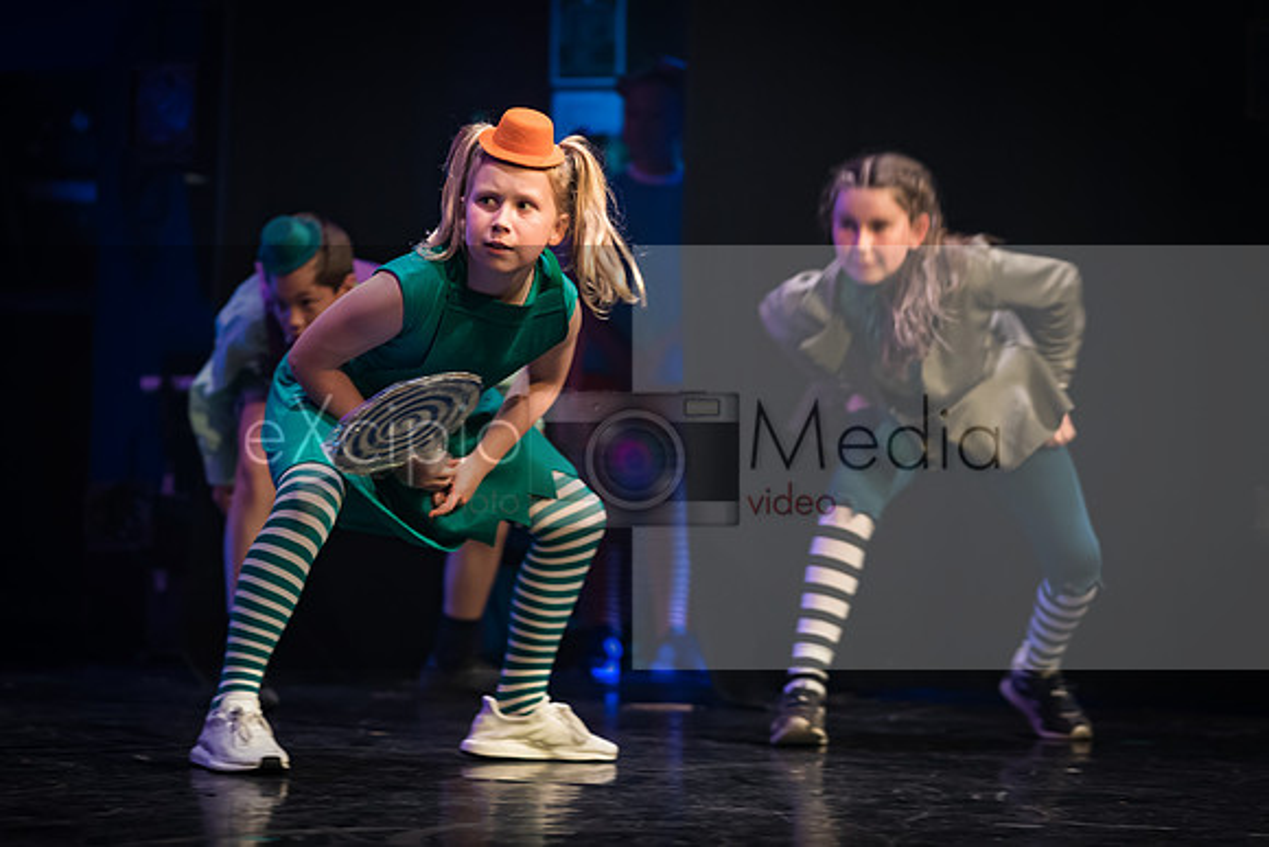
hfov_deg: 15.9
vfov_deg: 10.7
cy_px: 338
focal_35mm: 129
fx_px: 4536
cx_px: 765
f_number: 2.8
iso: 1250
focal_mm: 106
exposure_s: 1/60
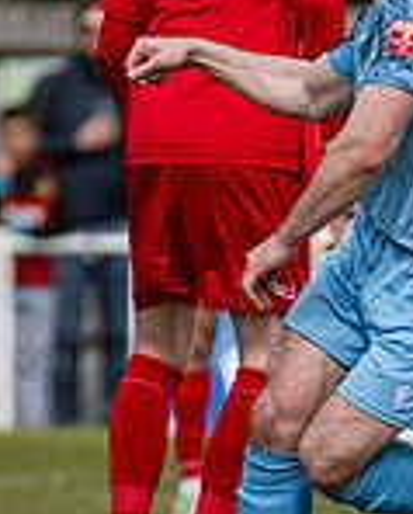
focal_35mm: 1925
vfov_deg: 1.0
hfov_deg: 0.8
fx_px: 29322
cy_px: 302
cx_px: 718
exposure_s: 1/4000
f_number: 4
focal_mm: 300
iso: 400
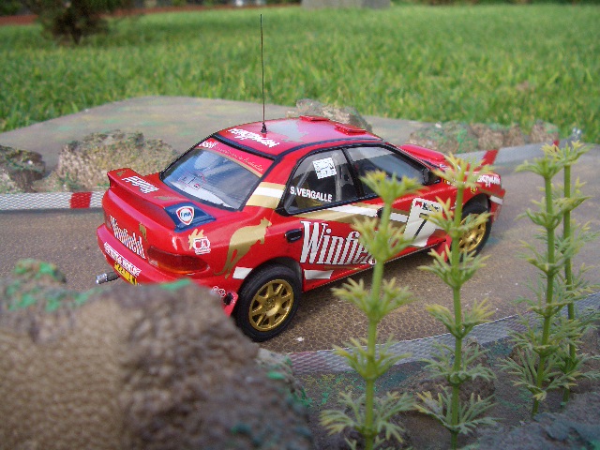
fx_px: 607
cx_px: 300
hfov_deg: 52.6
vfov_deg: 40.7
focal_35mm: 35
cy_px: 225
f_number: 2.6
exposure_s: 1/320
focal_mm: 5.8
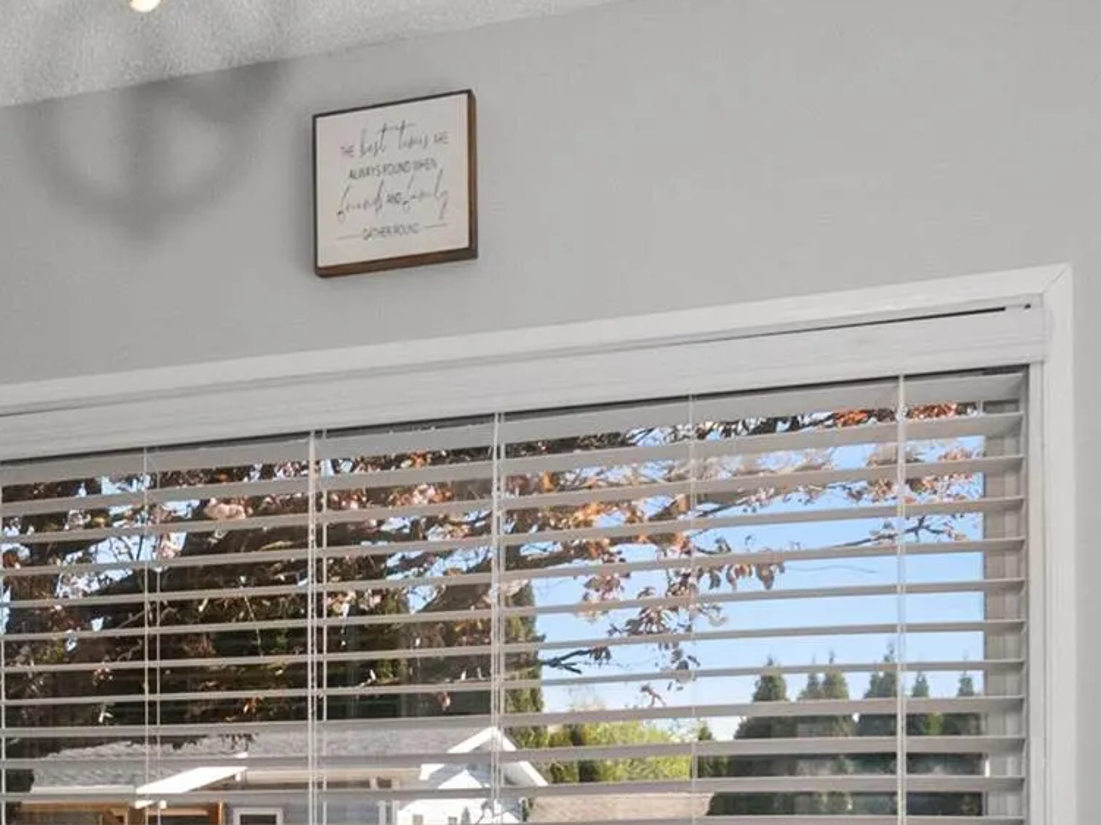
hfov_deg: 29.8
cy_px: 892
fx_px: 1876
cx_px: -72
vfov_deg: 23.4
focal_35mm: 59
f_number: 10
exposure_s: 1/200
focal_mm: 10
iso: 250
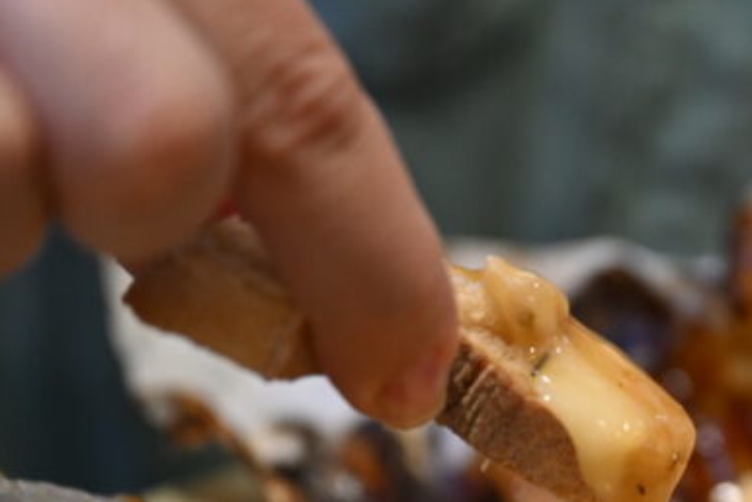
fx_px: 3782
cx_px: 744
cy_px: 538
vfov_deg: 7.6
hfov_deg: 11.2
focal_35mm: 181
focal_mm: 68
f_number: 2.8
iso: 2000
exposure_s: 1/160
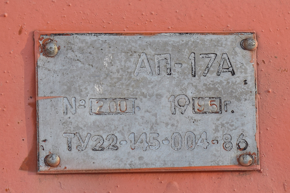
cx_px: 145
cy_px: 96
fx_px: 665
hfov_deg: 24.6
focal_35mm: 82
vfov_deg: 16.6
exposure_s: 1/250
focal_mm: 55
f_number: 5.6
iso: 200
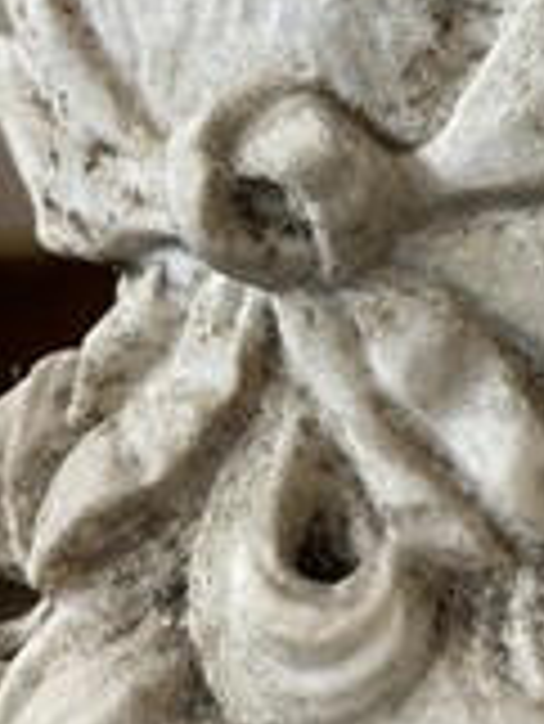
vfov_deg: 30.0
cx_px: 562
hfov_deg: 22.6
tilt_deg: -8.9
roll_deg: +1.1
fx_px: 1297
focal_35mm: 62
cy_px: 85
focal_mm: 5.1
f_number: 1.6
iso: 80
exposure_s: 1/50
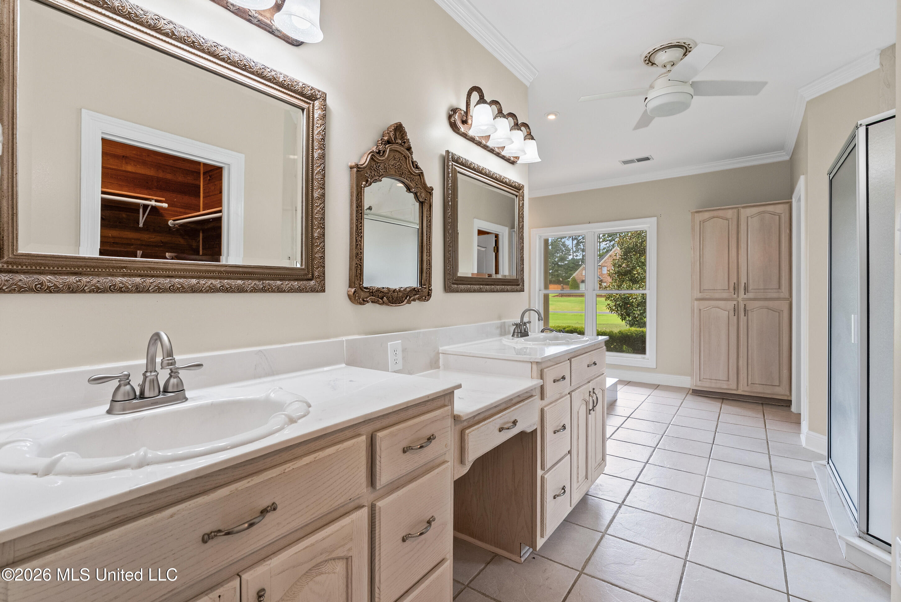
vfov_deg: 73.8
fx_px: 401
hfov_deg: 96.7
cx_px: 450
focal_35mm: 16
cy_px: 301
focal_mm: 16
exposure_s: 1/13
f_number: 9
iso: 800
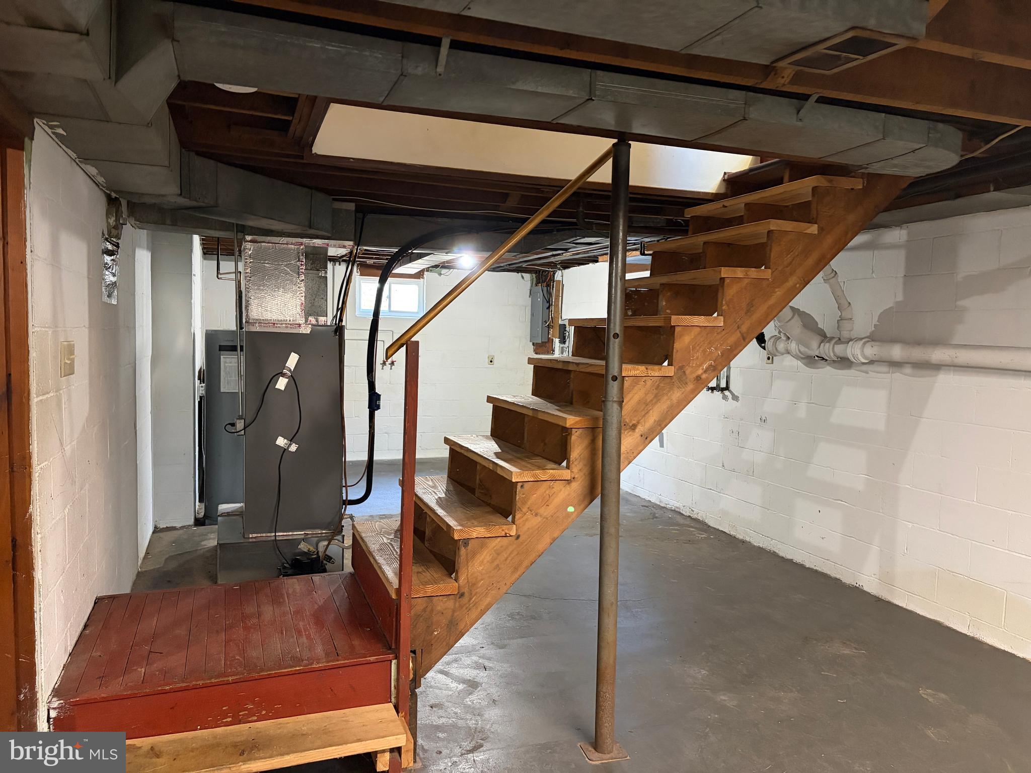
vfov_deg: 53.1
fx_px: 774
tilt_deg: -3.0
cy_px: 386
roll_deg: -0.6
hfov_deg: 67.3
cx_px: 516
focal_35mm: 26
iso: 640
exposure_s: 1/40
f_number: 1.6
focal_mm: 5.96
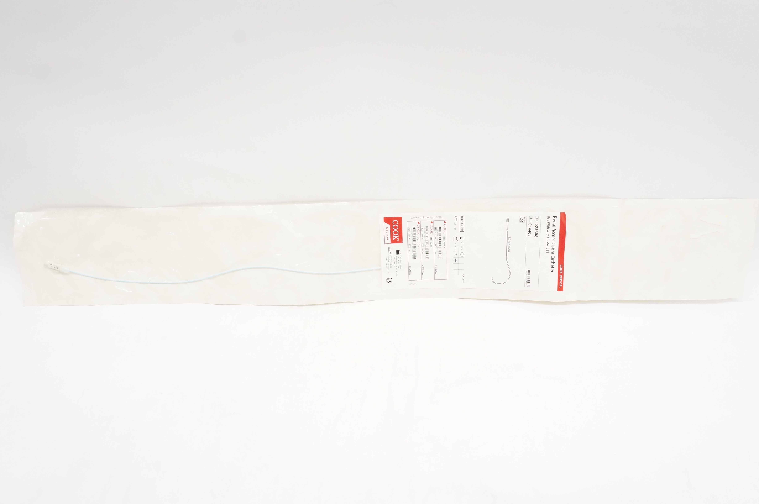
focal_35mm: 30
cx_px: 380
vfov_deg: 43.5
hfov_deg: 62.0
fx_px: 632
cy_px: 252
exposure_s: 1/250
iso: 3200
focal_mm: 20
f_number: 8
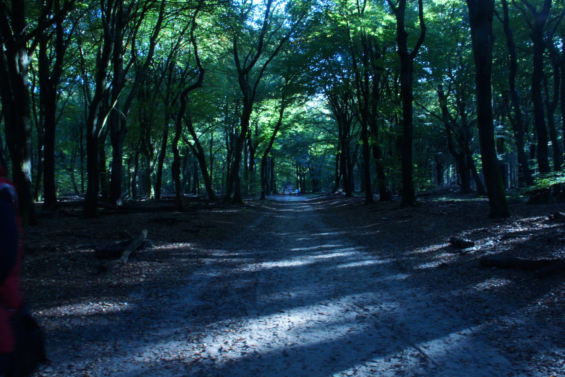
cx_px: 282
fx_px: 471
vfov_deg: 43.6
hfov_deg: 61.9
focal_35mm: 30
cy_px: 188
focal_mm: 20
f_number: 20
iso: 1250
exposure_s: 1/10
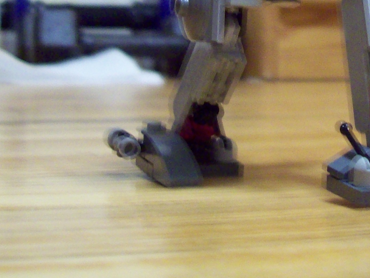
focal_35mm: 97
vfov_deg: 14.6
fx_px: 1036
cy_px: -74
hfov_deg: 19.9
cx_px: 329
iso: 200
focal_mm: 6
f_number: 2.7
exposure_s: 1/2.83
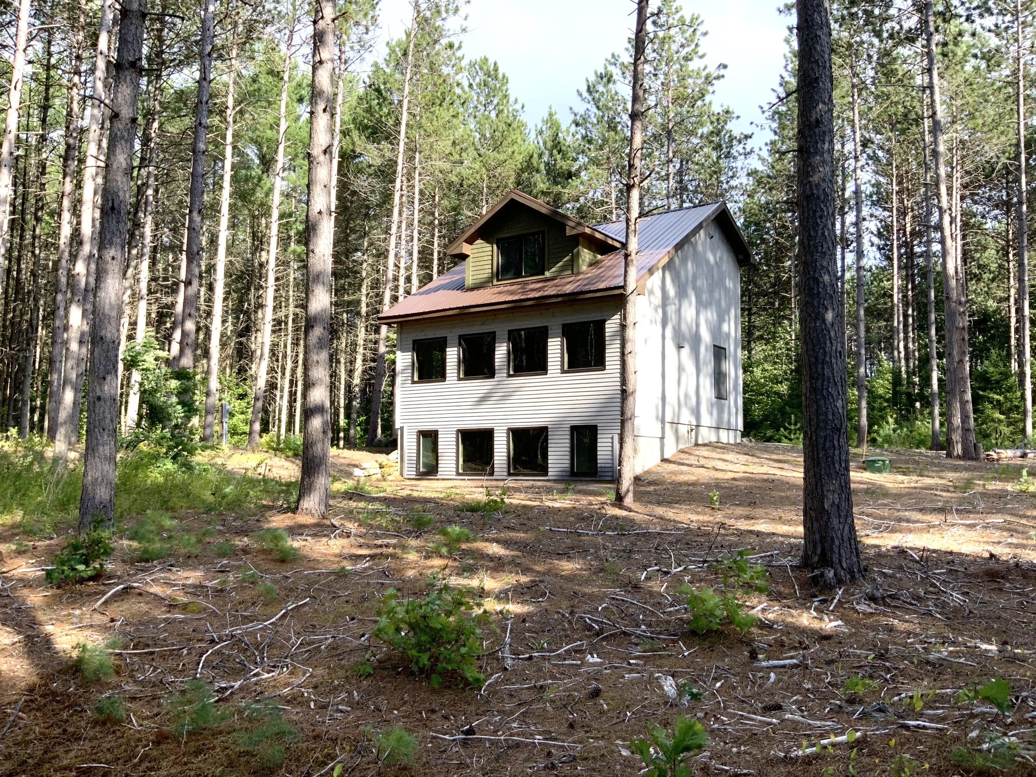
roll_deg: +0.5
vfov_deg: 48.2
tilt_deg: +4.6
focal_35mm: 29
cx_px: 518
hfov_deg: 61.7
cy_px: 388
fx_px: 868
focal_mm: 3
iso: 16
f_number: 1.8
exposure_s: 1/574
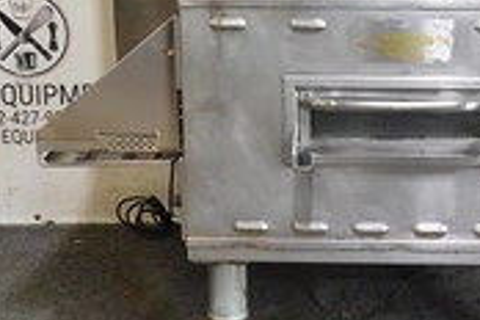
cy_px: 47
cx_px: 433
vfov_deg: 14.4
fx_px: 1253
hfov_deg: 21.2
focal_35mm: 94
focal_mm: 15.28
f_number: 4
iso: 1250
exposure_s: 1/50
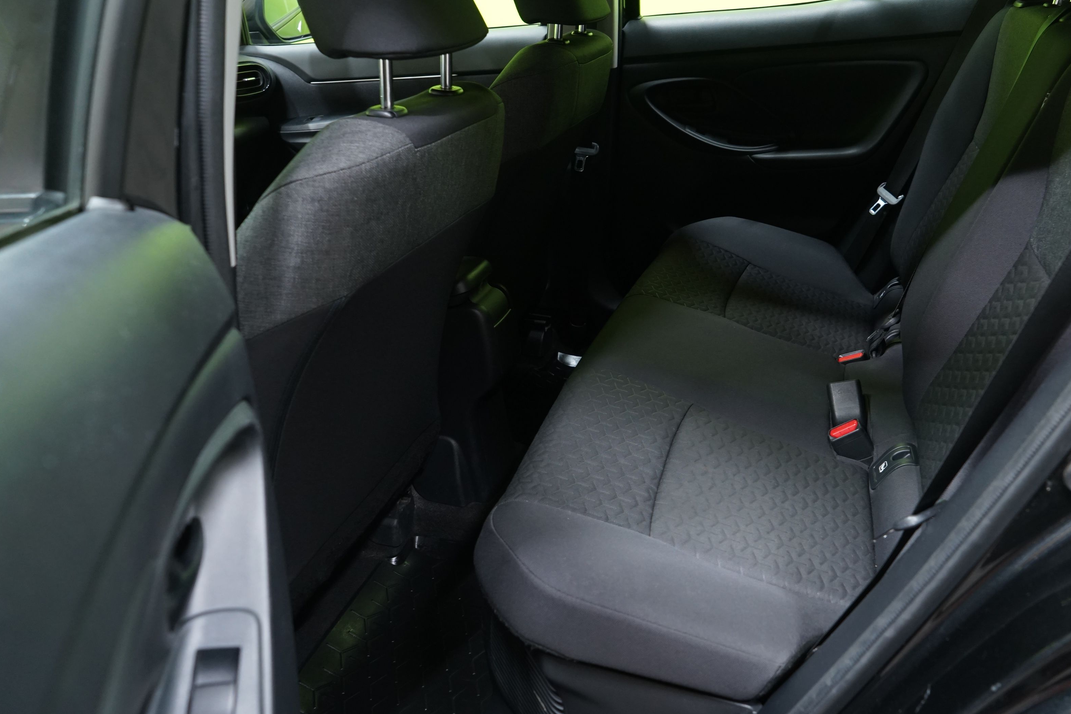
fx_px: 892
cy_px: 310
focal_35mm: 30
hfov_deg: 61.3
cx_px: 650
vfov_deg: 43.5
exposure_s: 1/20
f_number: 5
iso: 1250
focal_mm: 24
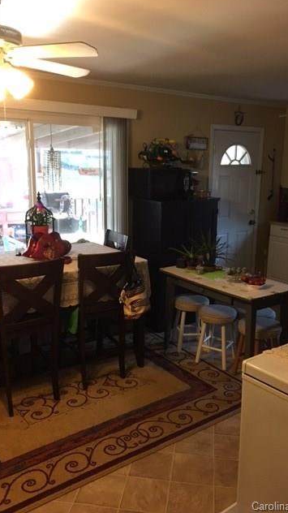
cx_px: 150
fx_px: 435
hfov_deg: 36.6
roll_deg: -1.6
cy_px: 254
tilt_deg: -10.5
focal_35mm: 32
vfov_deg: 61.0
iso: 100
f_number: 2.2
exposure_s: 1/15
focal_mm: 4.15
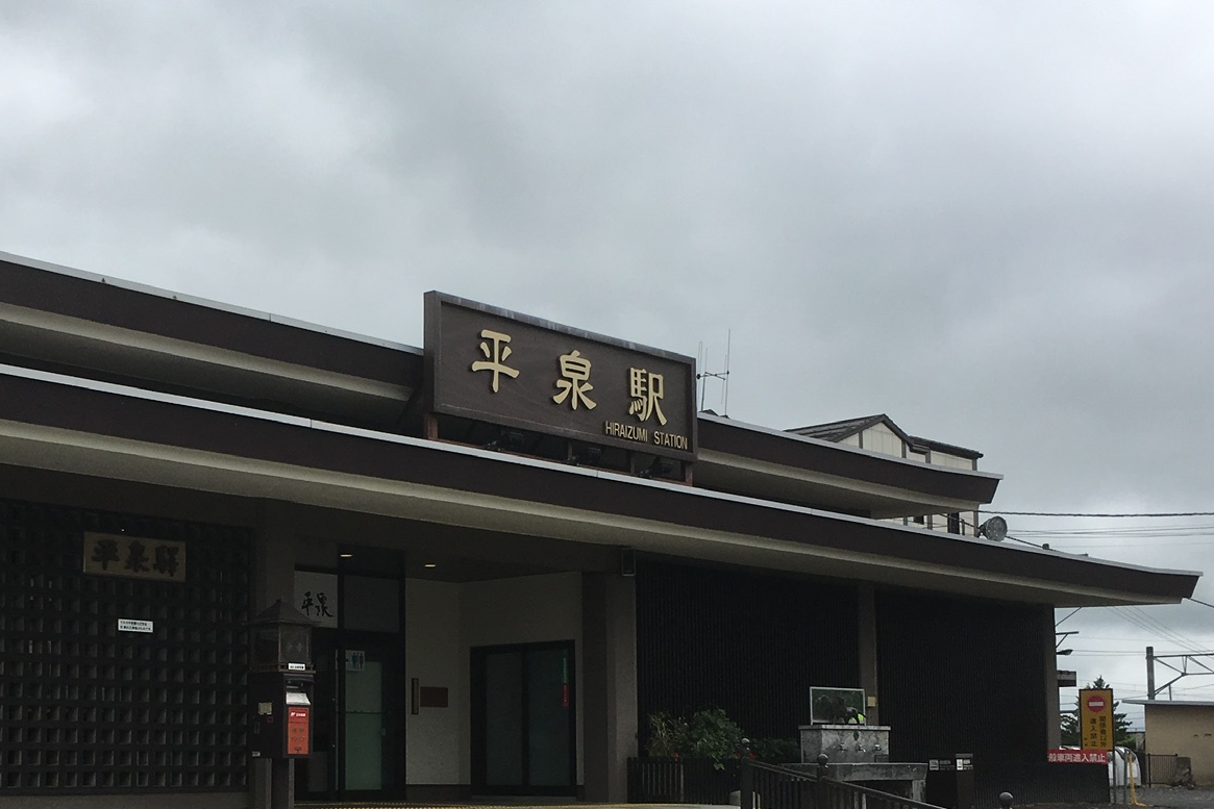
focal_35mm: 53
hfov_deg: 37.0
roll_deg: -0.5
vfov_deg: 25.2
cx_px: 379
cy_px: 616
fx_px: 1787
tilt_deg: +5.6
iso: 25
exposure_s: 1/2747
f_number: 2.2
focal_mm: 4.15
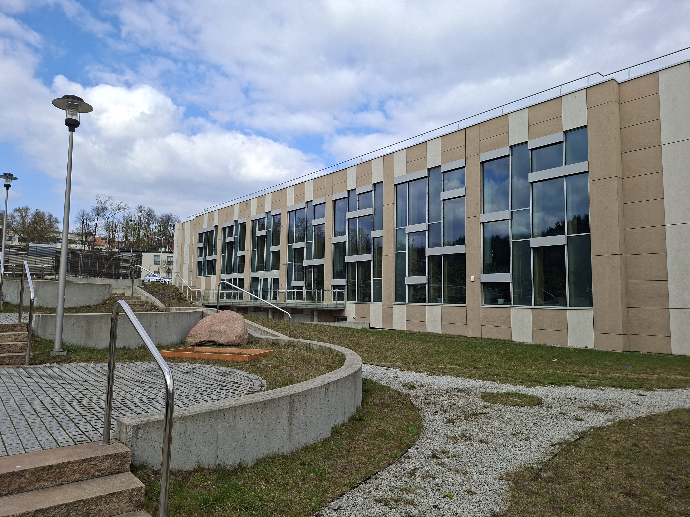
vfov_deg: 58.9
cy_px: 258
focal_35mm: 23
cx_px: 345
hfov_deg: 73.9
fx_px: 458
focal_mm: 5.54
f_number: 1.8
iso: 50
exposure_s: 1/1364
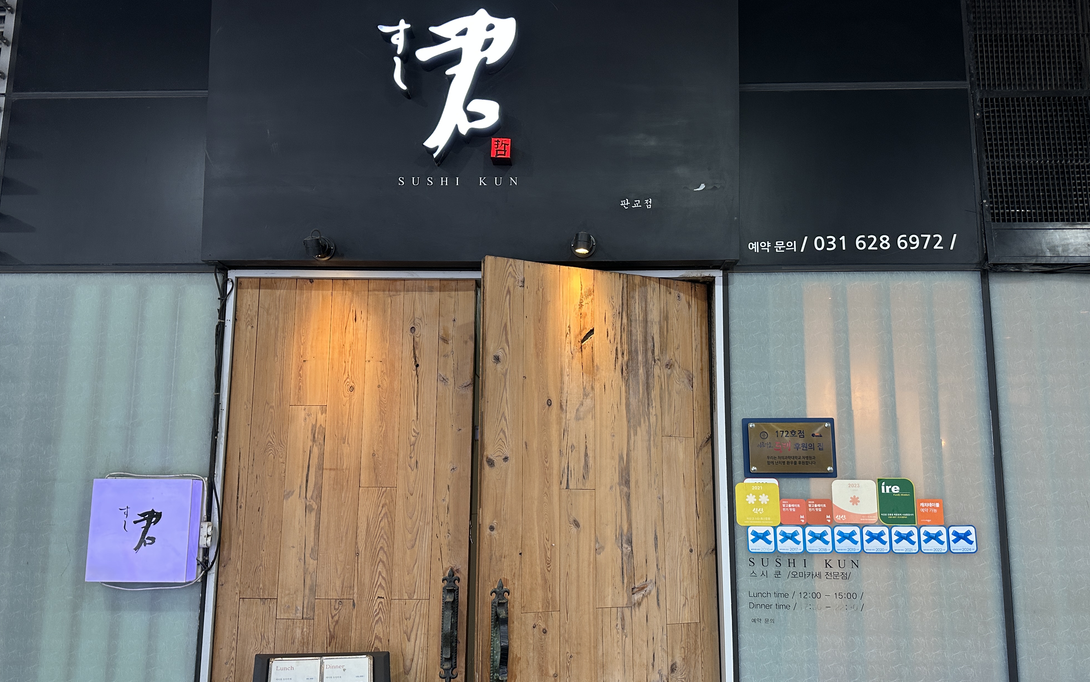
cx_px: 553
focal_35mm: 26
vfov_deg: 47.5
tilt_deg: +8.4
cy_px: 385
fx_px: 772
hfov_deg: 70.4
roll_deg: -1.5
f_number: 1.78
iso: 160
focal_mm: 6.86
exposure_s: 1/60
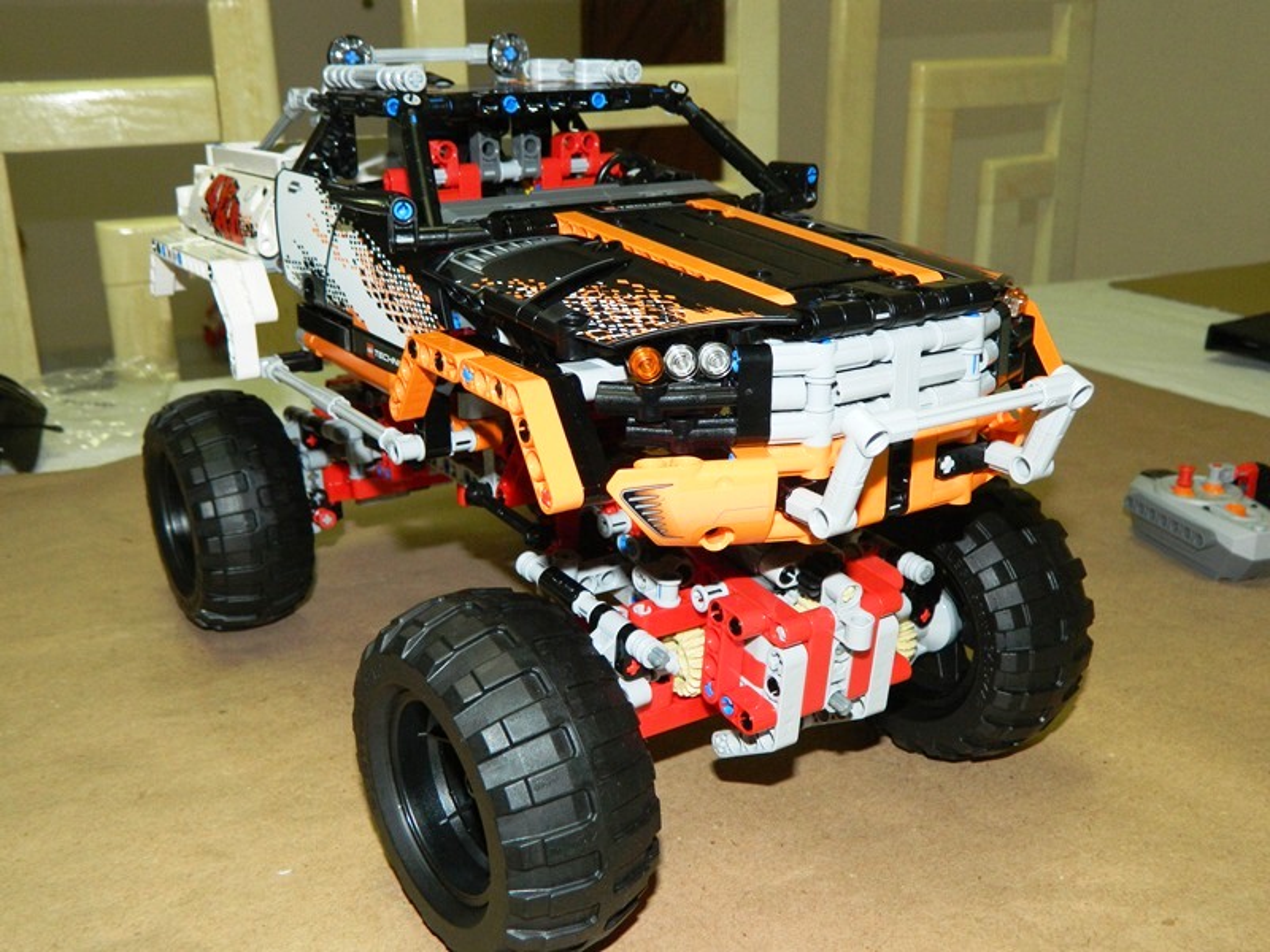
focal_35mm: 35
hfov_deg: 52.6
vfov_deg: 40.7
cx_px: 635
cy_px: 476
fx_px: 1284
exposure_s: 1/40
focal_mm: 6.2
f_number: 3.3
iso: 200
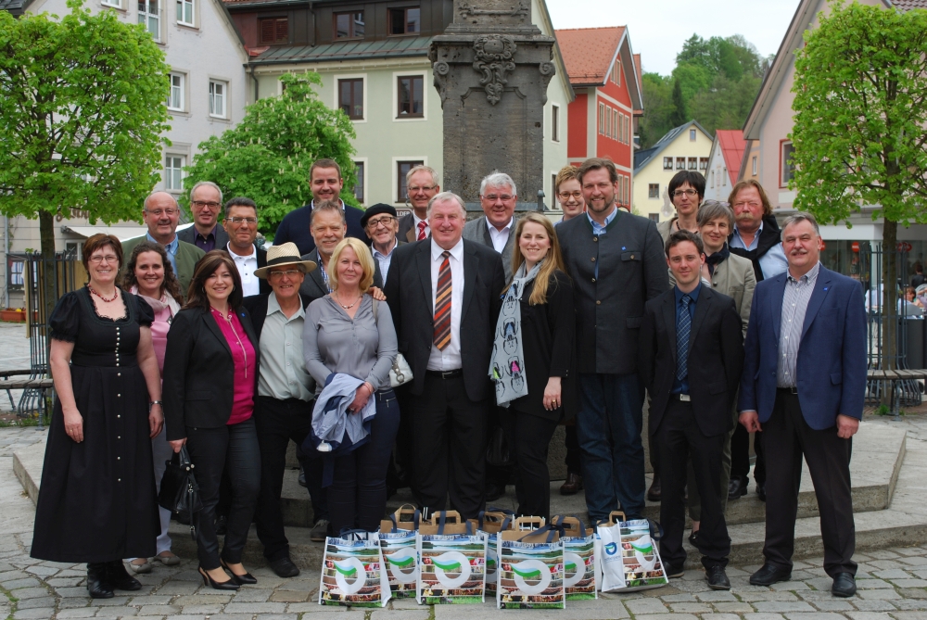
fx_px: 1315
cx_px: 464
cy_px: 310
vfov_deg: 26.5
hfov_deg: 38.8
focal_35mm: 51
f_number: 6.3
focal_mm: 34
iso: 100
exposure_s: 1/160
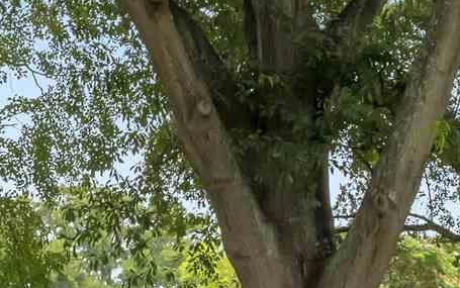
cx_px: 534
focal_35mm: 110
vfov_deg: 11.2
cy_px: 500
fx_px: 1380
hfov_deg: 18.1
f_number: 9
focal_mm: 16
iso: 640
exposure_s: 1/200
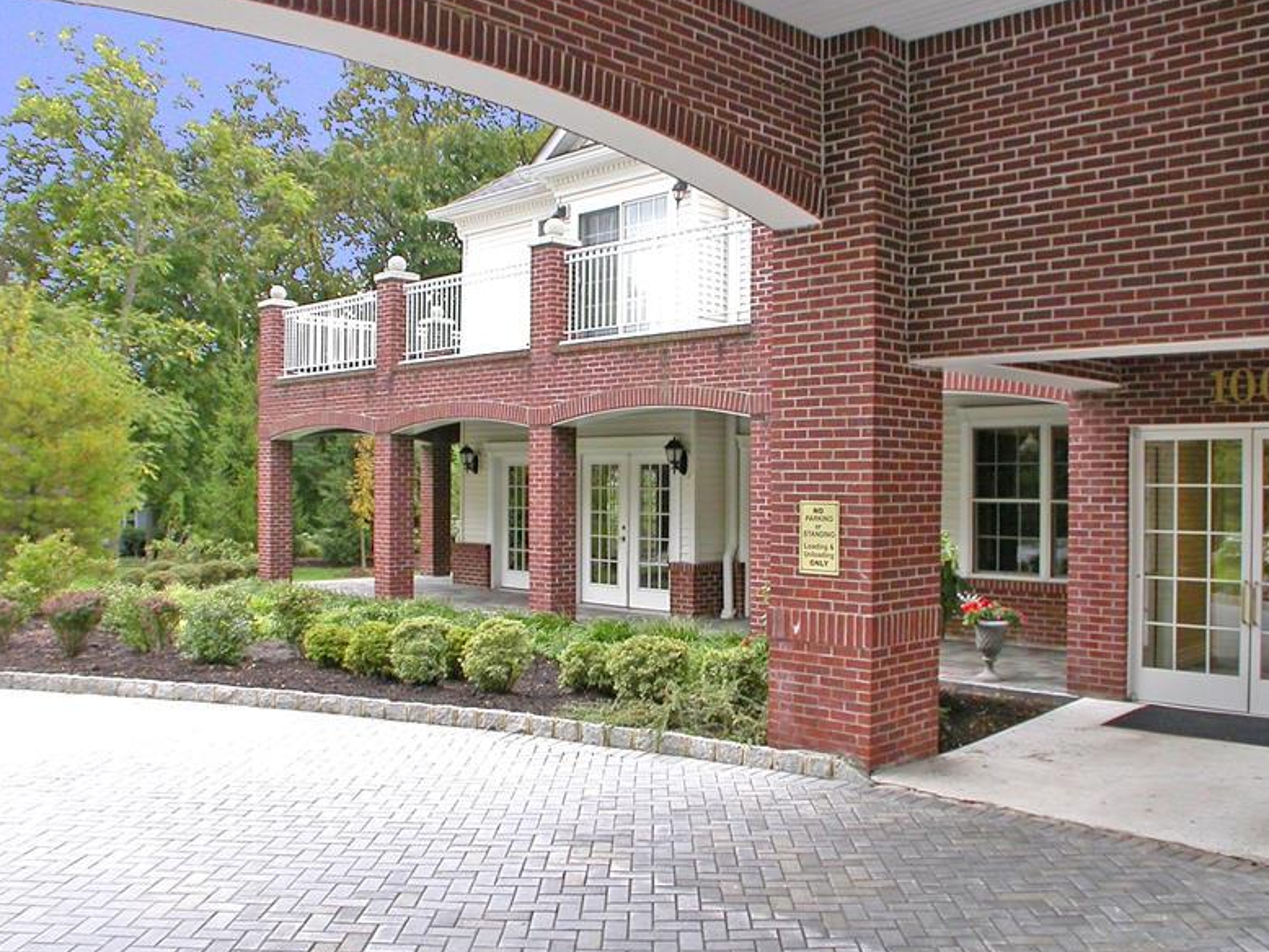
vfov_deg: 29.1
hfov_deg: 38.2
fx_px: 1834
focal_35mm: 50
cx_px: 662
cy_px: 476
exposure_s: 1/53
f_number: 3.3
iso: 100
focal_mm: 7.85
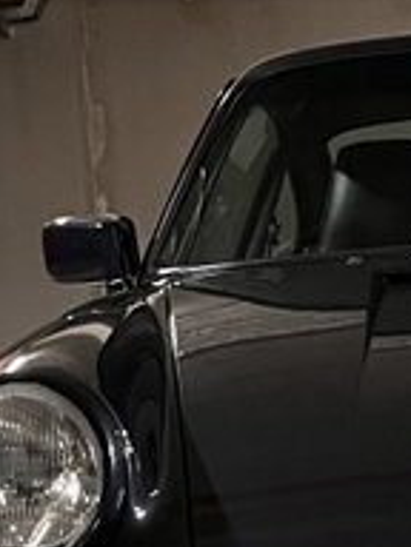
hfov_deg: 10.5
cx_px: 497
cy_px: 795
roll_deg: +1.0
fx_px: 2200
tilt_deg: -13.7
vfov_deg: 13.5
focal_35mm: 139
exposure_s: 1/58
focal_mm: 5.1
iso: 500
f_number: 1.6
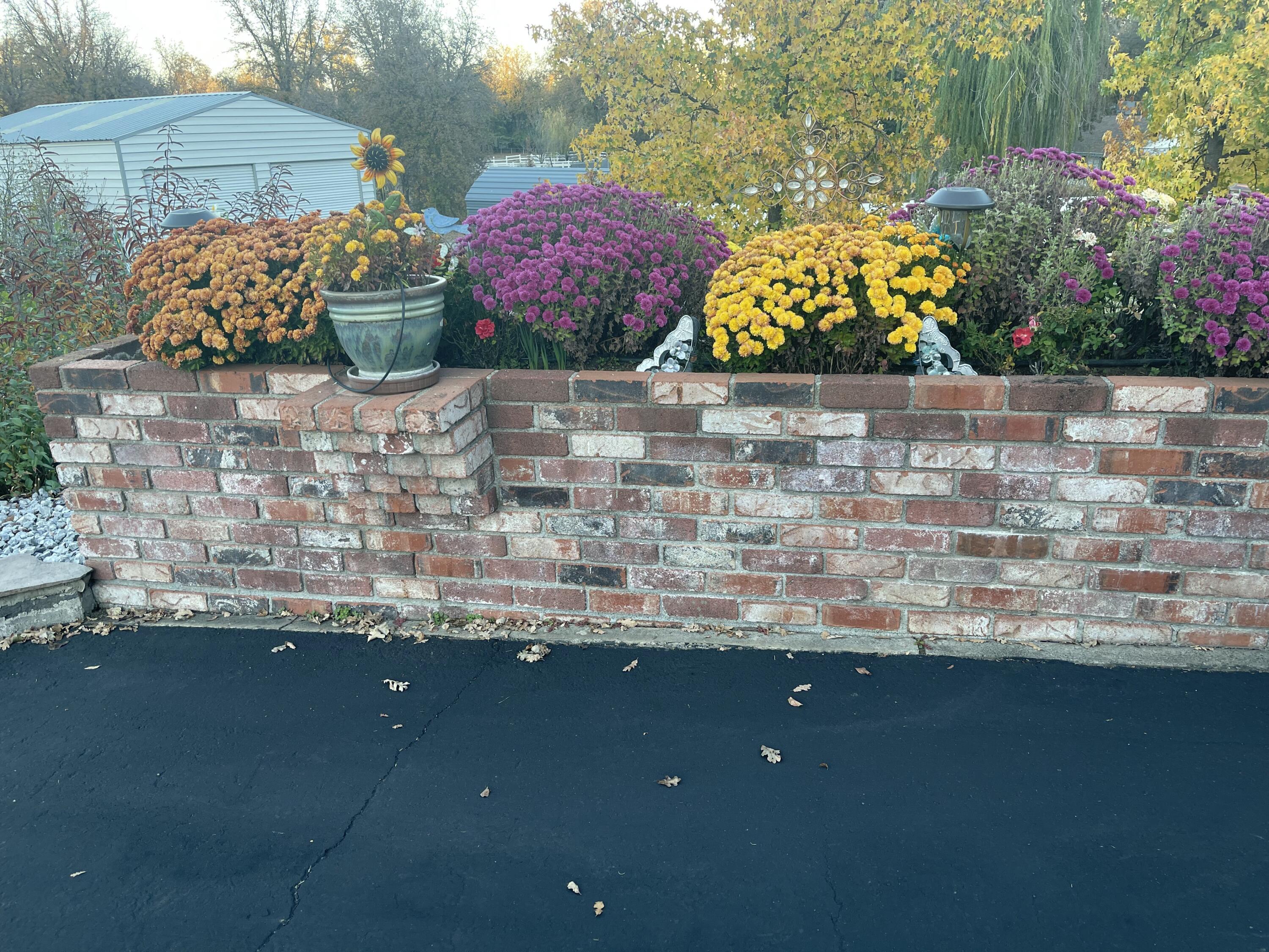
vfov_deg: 53.1
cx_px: 634
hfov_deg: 67.3
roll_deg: +1.5
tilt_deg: -20.9
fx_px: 953
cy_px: 476
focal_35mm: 26
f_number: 1.6
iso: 64
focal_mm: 5.1
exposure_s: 1/121
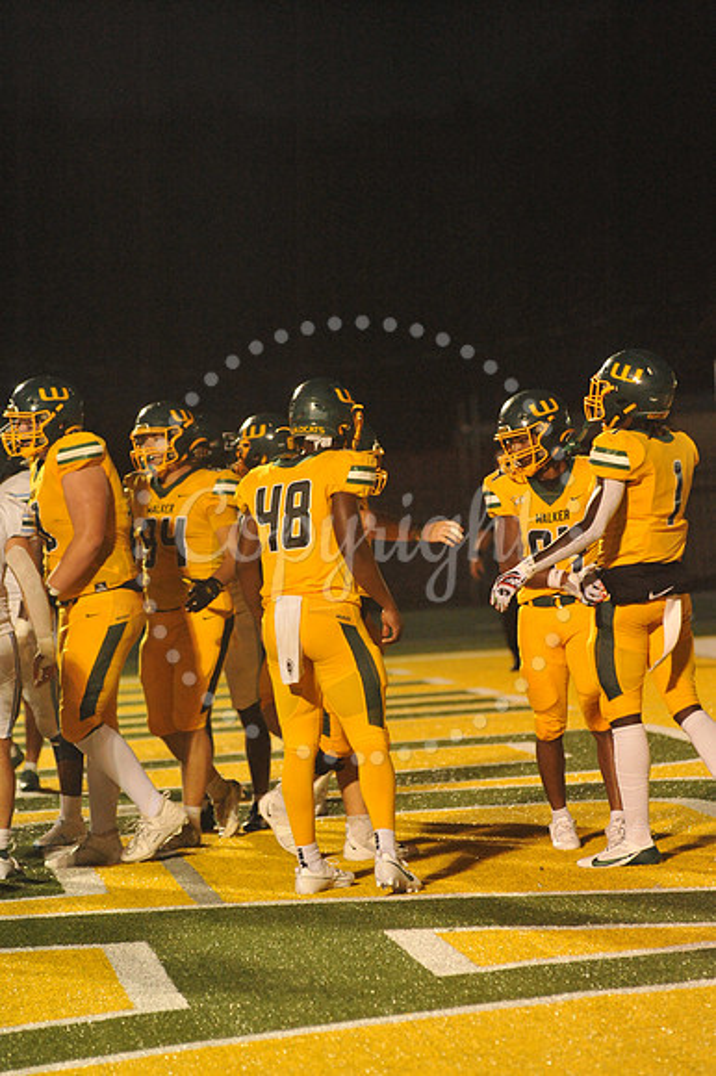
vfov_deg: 10.3
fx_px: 5973
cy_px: 538
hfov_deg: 6.9
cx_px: 358
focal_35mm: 200
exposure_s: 1/250
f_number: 5
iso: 6400
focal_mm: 200
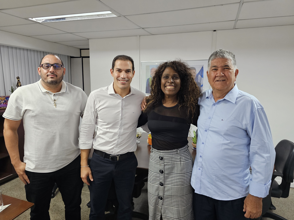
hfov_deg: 73.9
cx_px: 147
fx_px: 195
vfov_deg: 58.9
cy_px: 110
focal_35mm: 23
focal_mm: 6.3
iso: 400
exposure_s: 1/120
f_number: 1.7
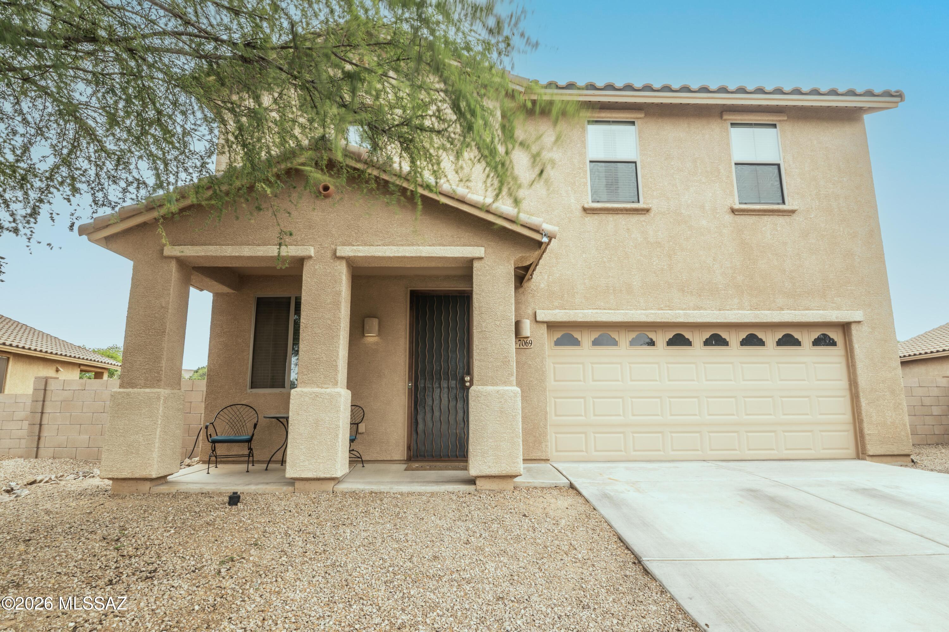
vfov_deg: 64.5
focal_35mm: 19
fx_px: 501
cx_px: 474
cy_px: 316
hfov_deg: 86.9
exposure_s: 1/8
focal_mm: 19
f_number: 20
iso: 50
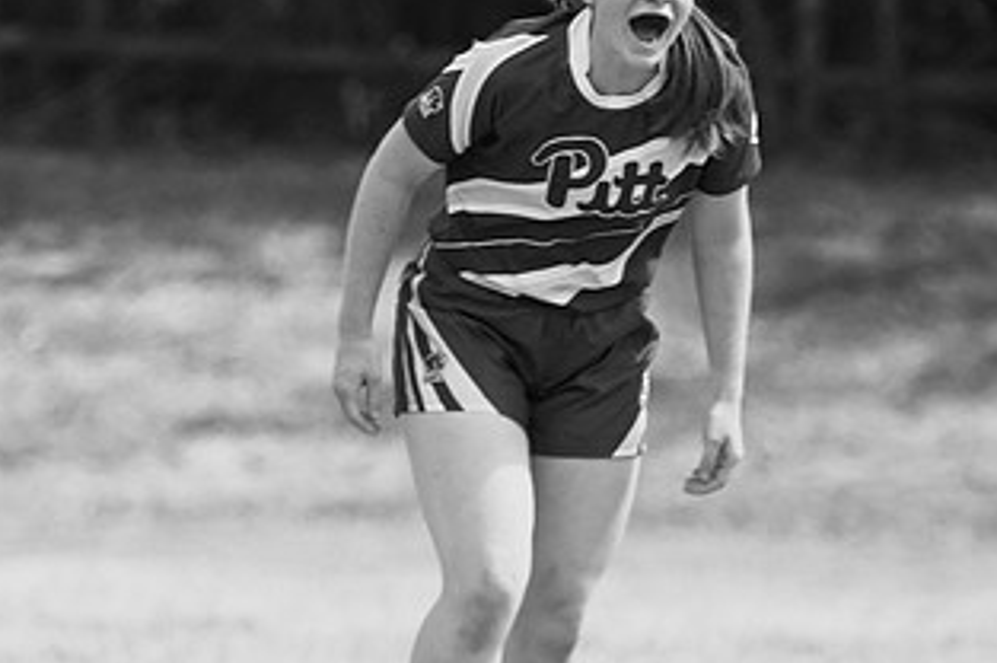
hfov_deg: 1.6
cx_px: 593
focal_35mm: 1255
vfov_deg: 1.1
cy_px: 645
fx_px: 34720
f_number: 6
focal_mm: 340
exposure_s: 1/1000
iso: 160
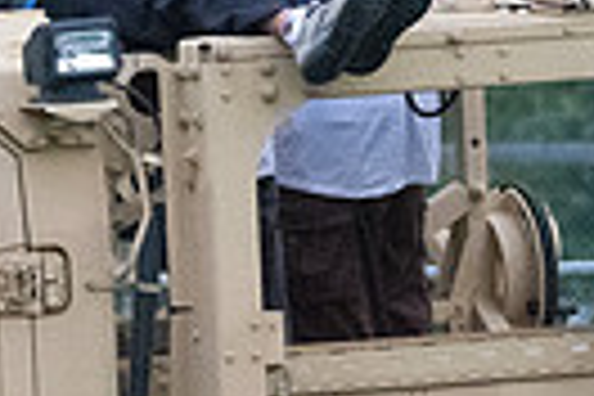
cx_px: -400
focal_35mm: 1449
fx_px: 23907
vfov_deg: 0.9
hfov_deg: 1.4
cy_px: 140
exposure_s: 1/2000
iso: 6400
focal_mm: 220
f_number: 5.6
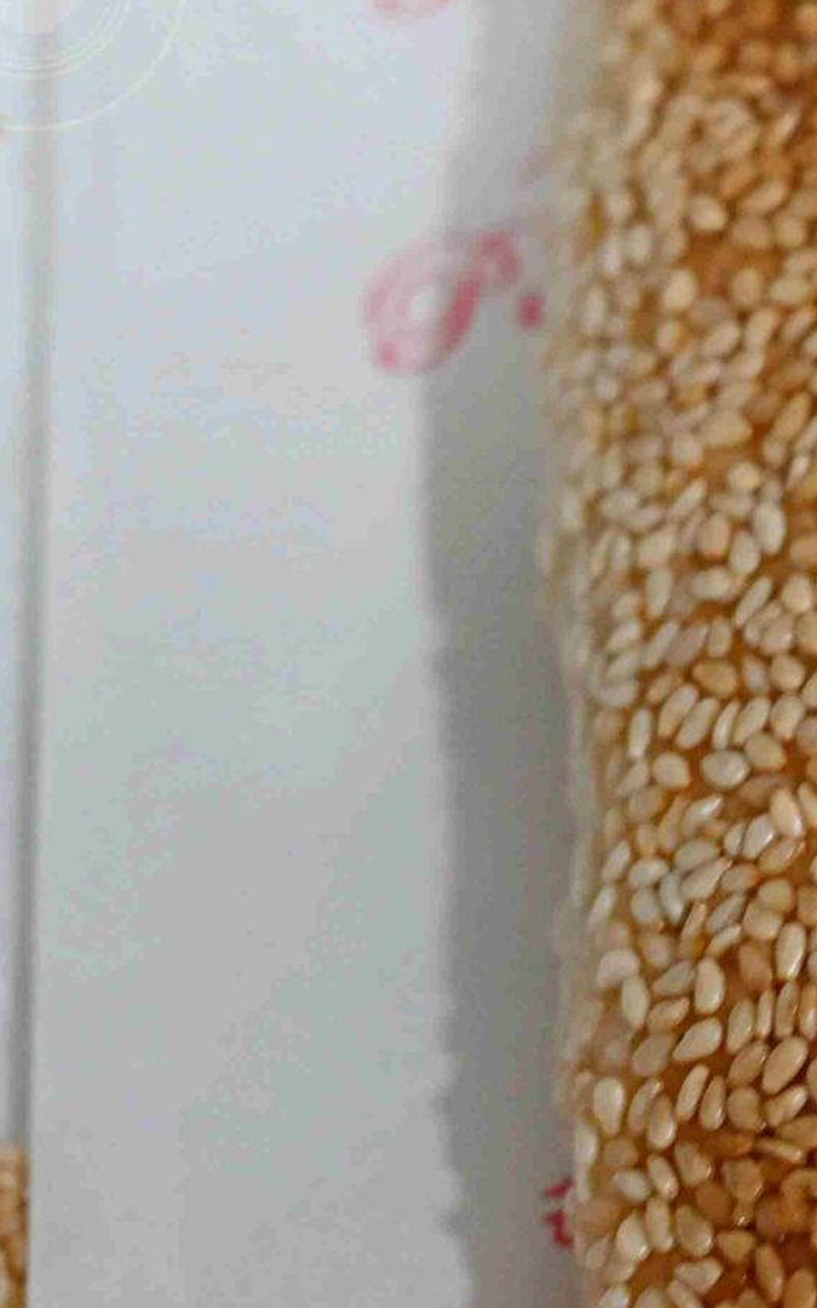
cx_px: 1203
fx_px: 8301
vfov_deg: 9.0
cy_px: 821
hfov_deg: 5.6
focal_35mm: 233
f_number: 3.2
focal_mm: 50
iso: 800
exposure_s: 1/200
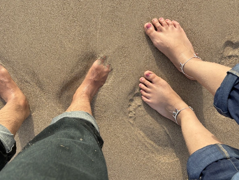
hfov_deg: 54.9
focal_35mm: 33
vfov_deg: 42.9
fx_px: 228
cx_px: 96
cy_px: 80
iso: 50
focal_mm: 5.96
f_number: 1.6
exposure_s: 1/1099
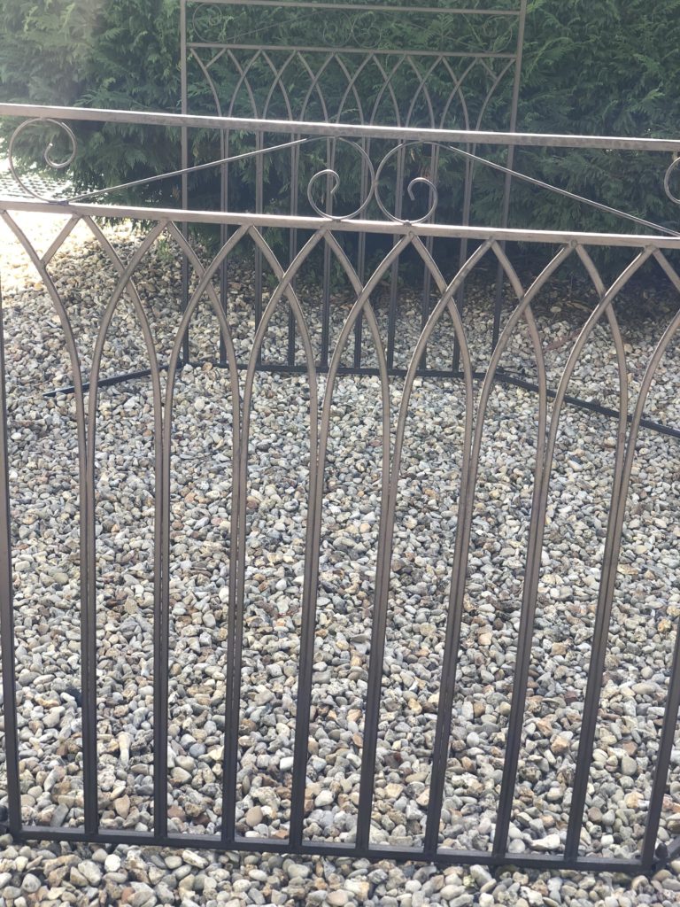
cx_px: 340
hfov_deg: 28.0
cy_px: 454
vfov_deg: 36.8
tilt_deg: -22.6
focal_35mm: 52
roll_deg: -2.6
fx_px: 1362
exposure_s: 1/120
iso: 20
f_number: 2.4
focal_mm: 6
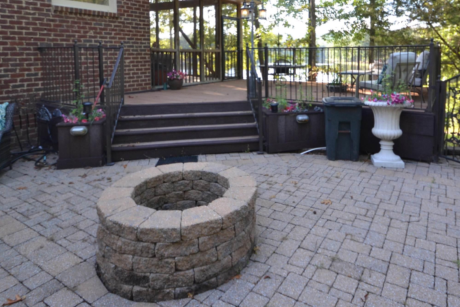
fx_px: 294
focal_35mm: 23
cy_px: 77
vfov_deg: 52.7
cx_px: 265
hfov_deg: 75.6
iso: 400
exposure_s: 1/125
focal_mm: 10
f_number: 5.6
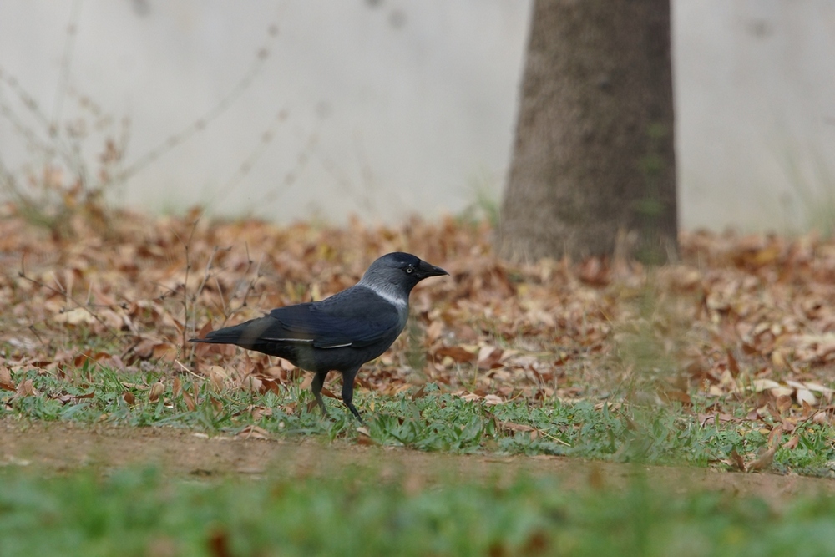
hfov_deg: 3.4
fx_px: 13918
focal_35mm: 600
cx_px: 418
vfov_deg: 2.3
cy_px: 278
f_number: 7.1
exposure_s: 1/500
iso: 500
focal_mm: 400
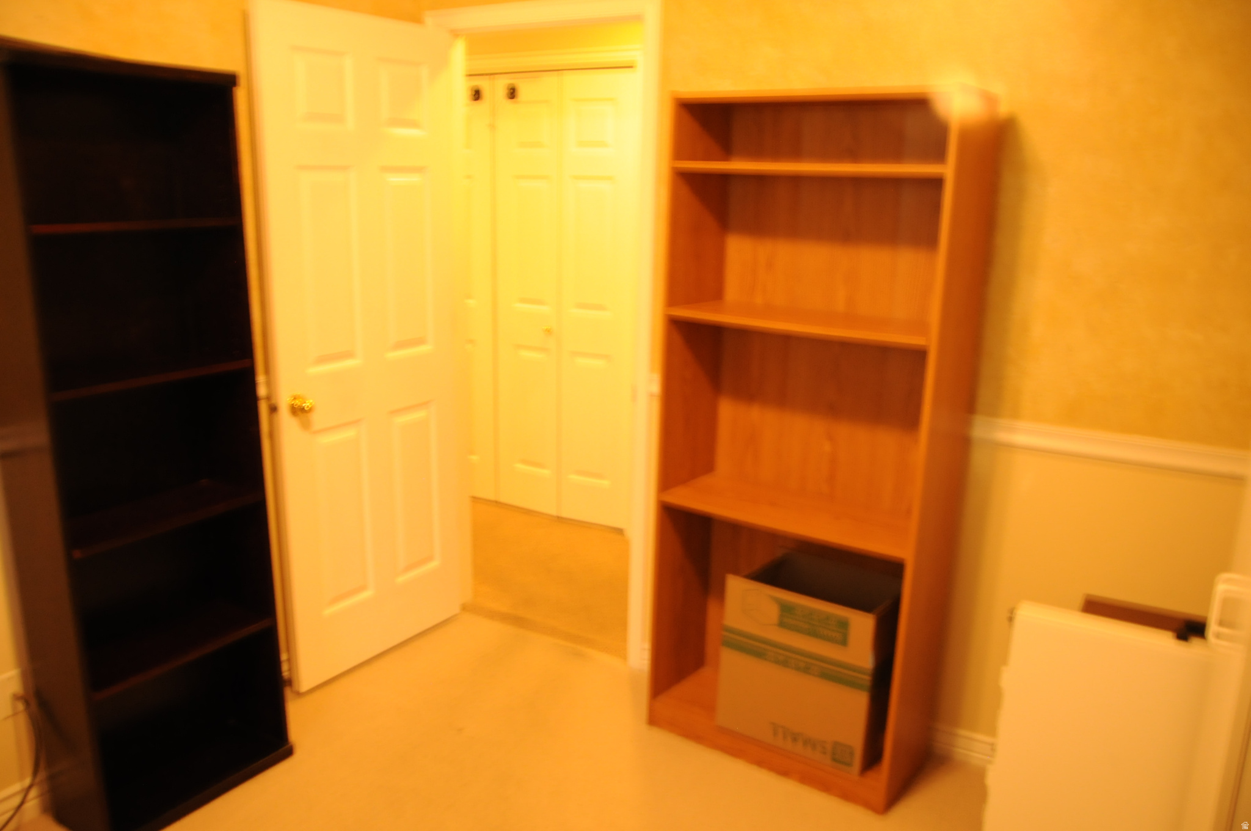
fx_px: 937
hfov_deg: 67.4
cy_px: 416
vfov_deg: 47.8
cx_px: 626
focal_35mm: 27
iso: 800
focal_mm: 18
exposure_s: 1/20
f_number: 4
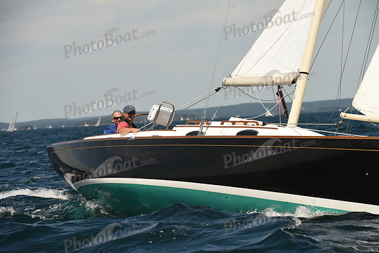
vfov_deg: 6.9
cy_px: 126
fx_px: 2106
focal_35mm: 200
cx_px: 190
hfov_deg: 10.3
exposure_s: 1/1000
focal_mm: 200
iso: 250
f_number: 7.1
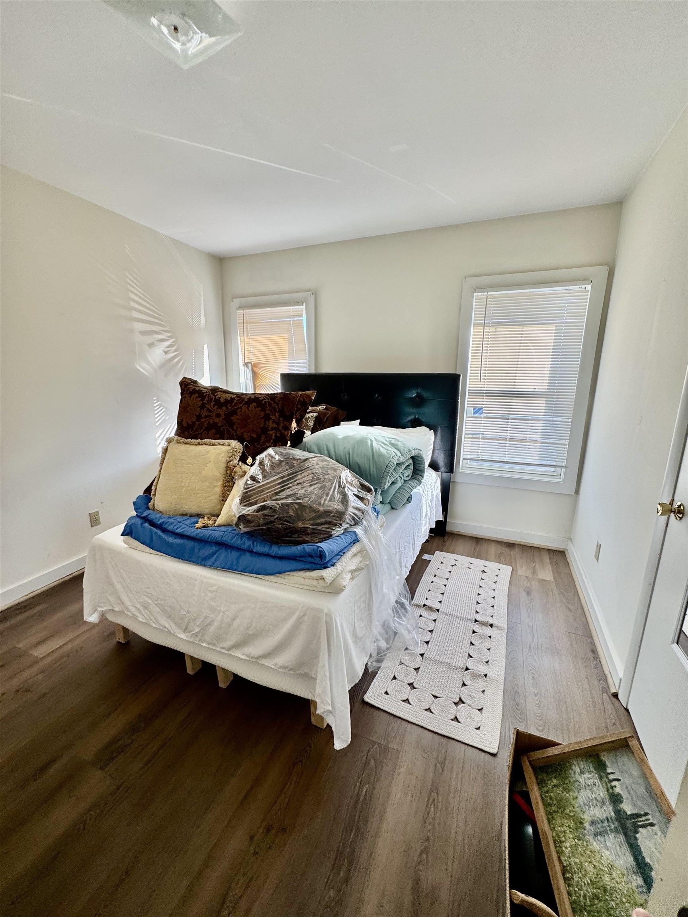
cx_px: 344
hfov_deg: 85.7
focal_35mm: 14
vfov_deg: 102.1
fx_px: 371
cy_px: 458
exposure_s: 1/99
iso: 50
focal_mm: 2.22
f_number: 2.2
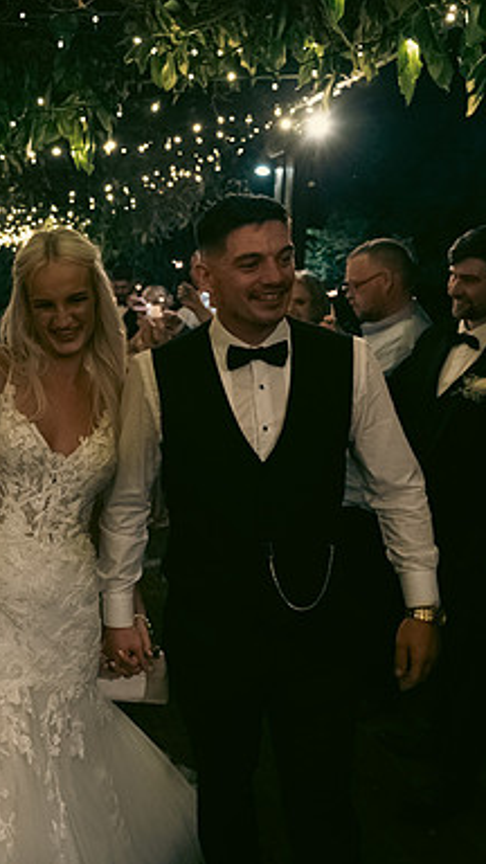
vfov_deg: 52.8
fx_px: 871
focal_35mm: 38
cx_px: 29
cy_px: 433
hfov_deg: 29.6
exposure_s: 1/160
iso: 2500
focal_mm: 24
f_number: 3.5
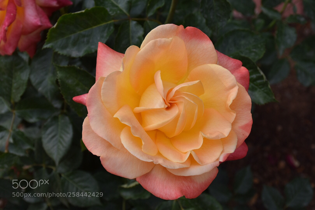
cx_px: 158
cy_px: 105
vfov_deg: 20.2
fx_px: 591
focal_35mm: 68
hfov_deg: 29.9
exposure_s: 1/500
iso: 320
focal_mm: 45
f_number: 8
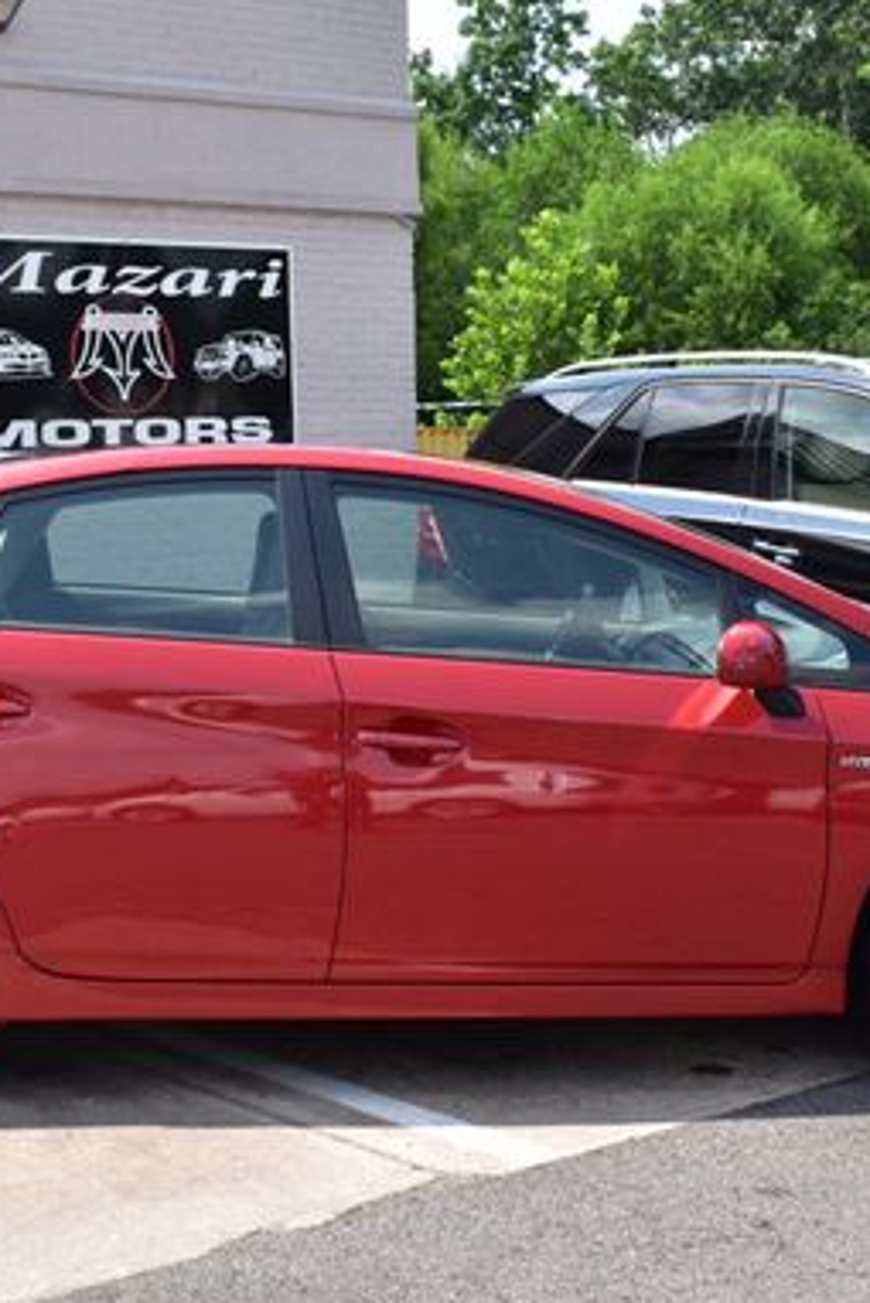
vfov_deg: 29.7
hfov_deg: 20.1
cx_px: 389
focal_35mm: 68
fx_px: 2457
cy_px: 706
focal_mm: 27
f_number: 10
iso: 400
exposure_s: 1/320
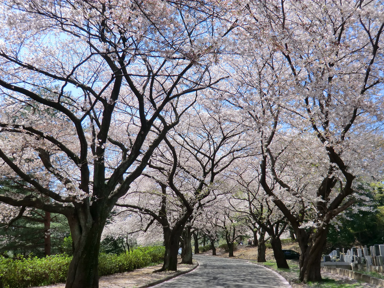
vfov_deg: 41.8
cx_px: 192
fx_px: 377
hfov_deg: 54.0
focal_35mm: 34
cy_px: 144
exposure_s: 1/400
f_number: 3.6
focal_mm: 6.1
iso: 64
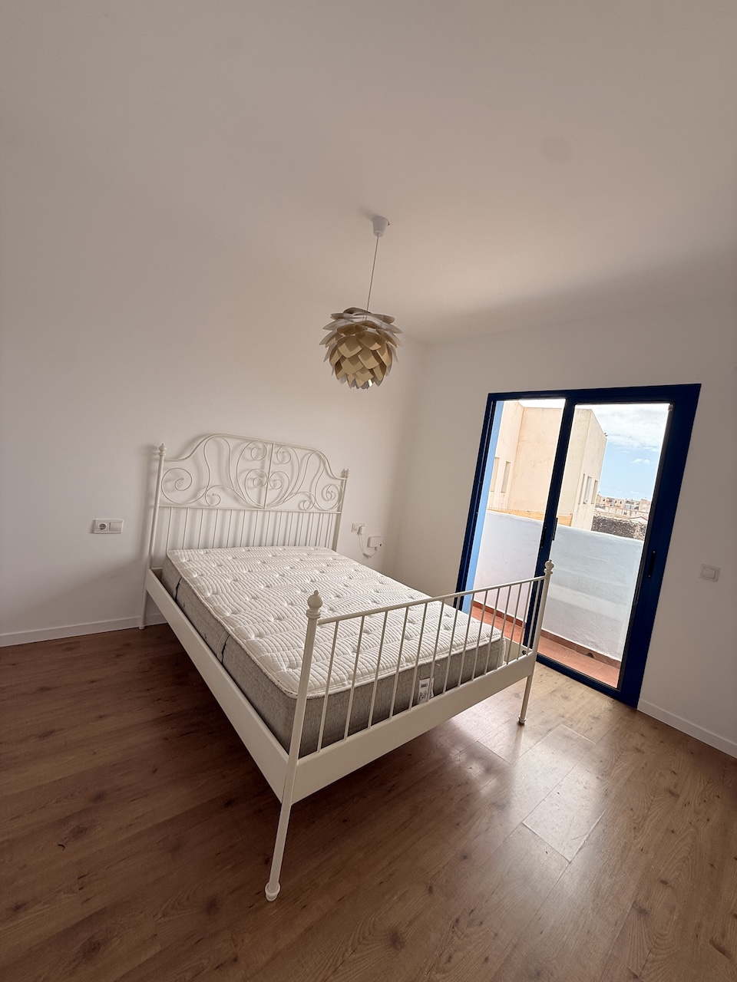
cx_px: 368
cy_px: 491
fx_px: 397
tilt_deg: -3.6
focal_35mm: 14
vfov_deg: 102.1
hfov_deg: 85.7
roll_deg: -8.7
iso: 64
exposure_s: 1/451
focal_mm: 2.22
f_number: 2.2
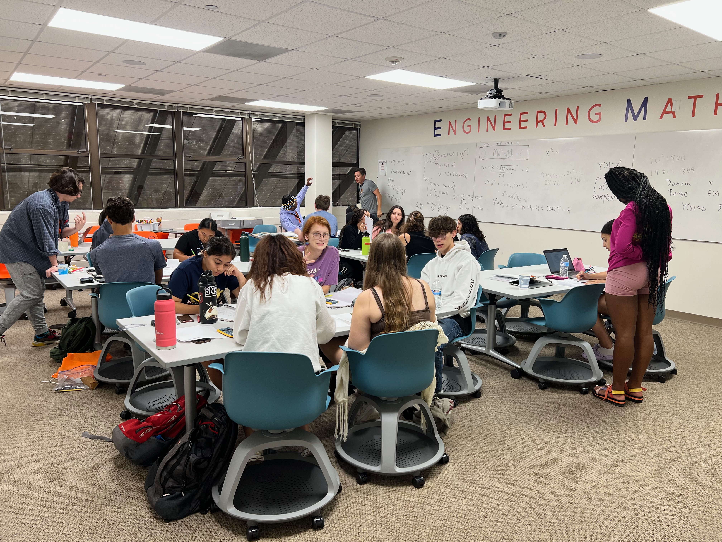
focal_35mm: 26
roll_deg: -1.3
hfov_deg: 67.3
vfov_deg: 53.1
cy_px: 271
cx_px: 361
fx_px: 542
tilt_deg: -9.8
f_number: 1.5
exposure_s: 1/60
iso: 80
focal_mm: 5.7
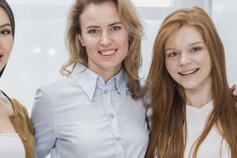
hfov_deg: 17.0
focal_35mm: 120
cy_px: 139
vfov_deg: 11.4
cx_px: 155
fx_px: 790
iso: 320
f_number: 3.5
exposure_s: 1/80
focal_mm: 50
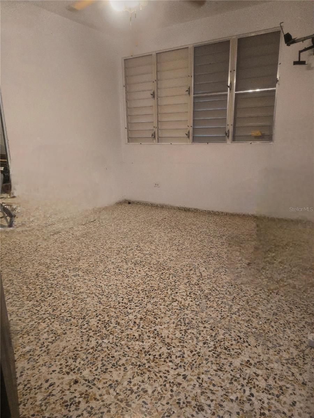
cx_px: 157
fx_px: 278
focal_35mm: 23
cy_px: 209
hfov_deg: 58.9
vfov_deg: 73.9
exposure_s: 1/60.2
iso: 800
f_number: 1.7
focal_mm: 6.3
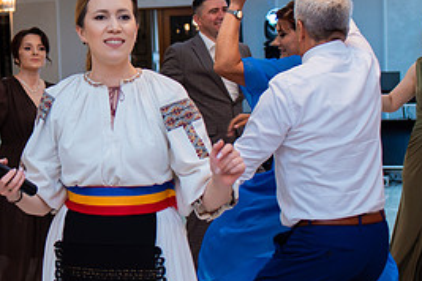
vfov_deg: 17.9
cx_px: 92
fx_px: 891
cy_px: 113
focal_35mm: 76
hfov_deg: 26.2
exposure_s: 1/200
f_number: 2.8
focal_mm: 35
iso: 1250
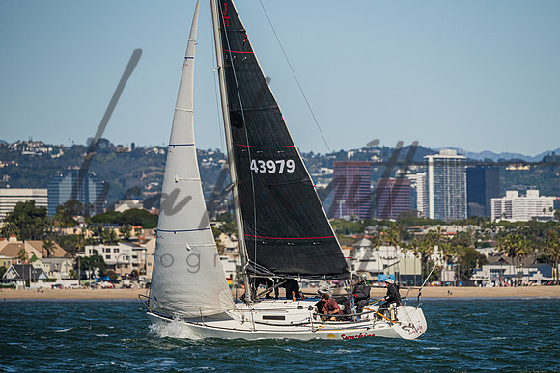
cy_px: 156
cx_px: 332
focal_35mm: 392
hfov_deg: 5.3
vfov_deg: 3.5
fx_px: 6097
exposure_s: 1/6400
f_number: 5.6
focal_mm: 310
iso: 400
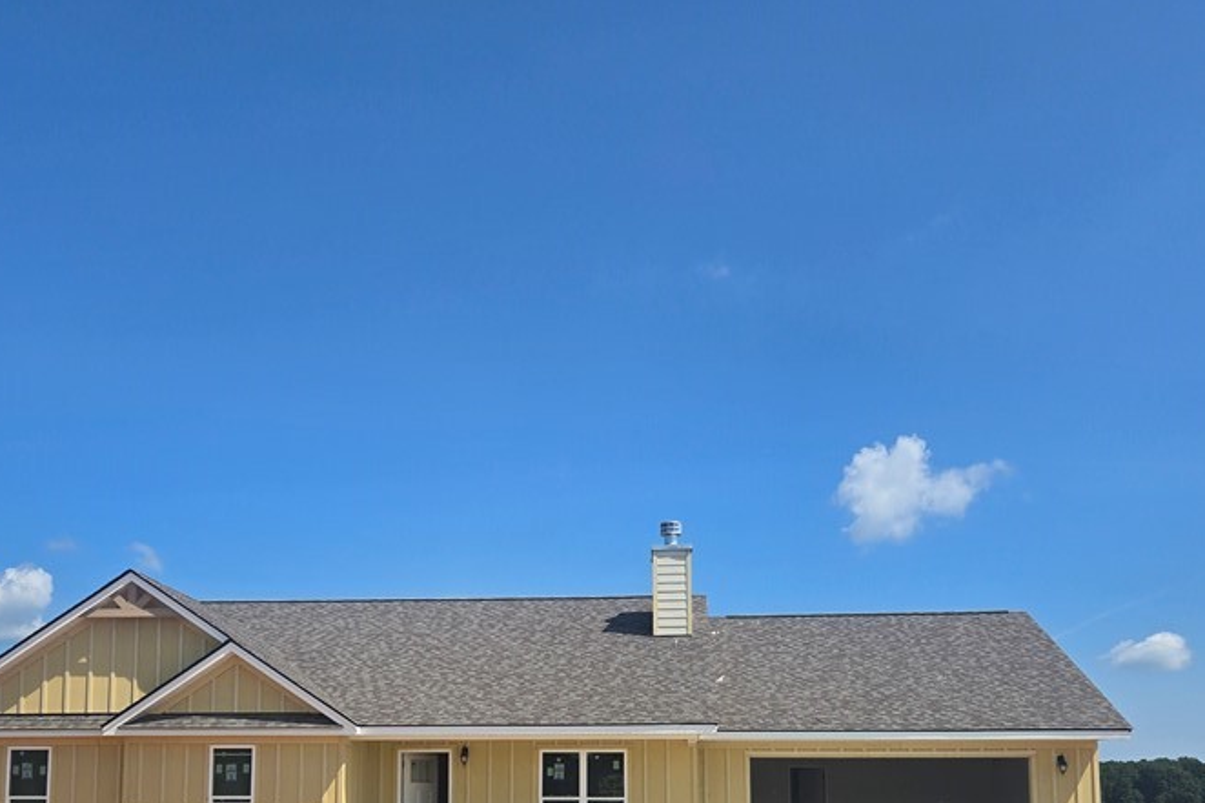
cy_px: 692
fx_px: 1238
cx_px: 557
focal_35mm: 37
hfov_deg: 51.8
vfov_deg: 34.3
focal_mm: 5.4
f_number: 1.8
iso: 25
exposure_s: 1/2404
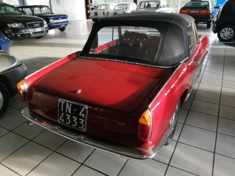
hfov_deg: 67.3
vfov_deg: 53.1
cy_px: 88
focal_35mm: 26
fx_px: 177
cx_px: 118
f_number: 1.8
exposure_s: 1/100
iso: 80
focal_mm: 3.6
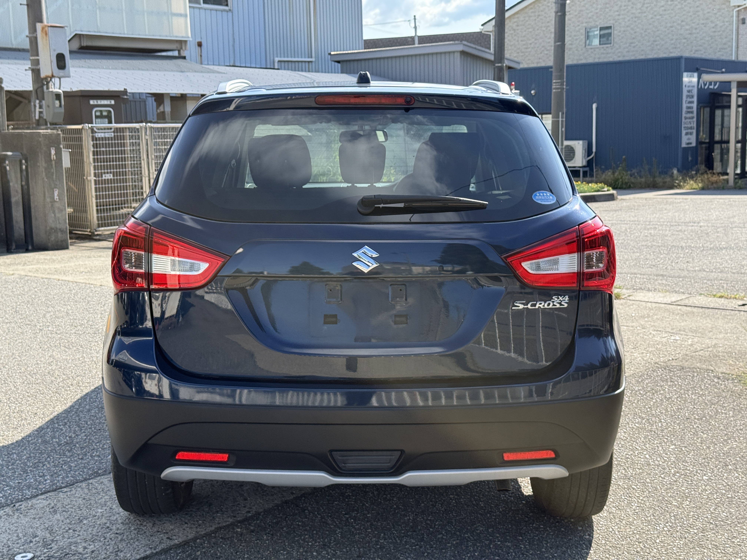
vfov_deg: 30.3
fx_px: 1036
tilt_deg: -7.5
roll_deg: +1.6
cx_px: 374
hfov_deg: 39.7
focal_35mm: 48
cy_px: 280
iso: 80
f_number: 1.78
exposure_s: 1/1456
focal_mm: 6.76
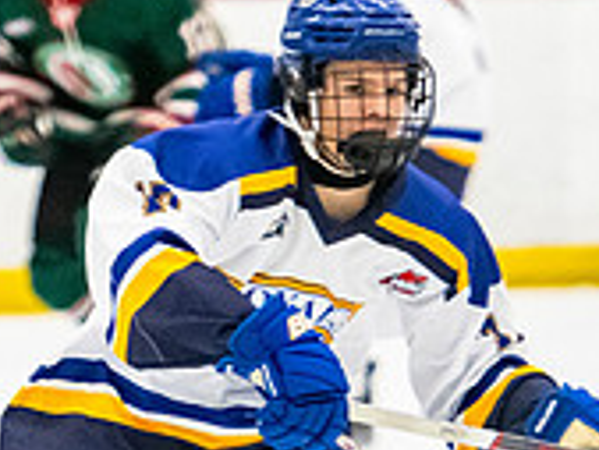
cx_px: 364
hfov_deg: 2.9
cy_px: 637
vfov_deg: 2.1
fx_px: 12018
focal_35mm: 694
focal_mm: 145
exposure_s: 1/800
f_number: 2.8
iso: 4000
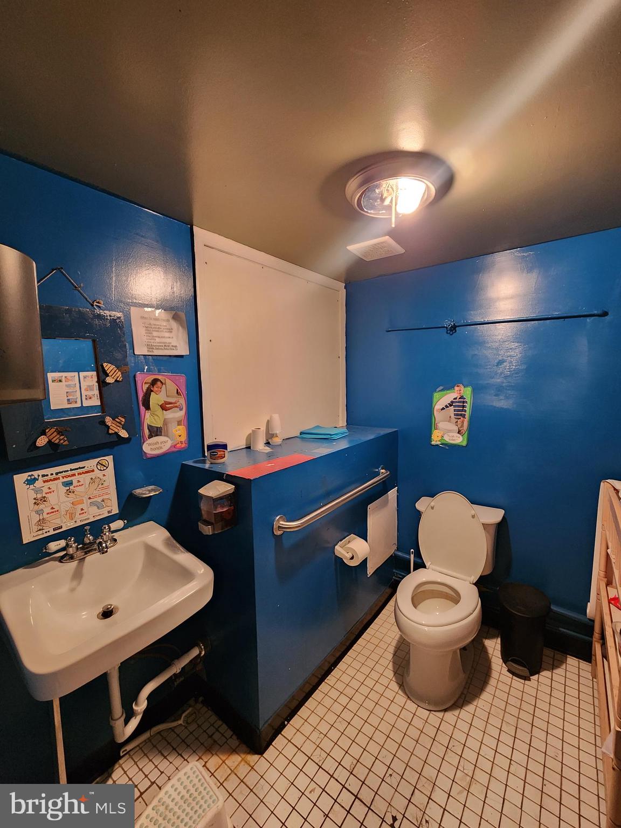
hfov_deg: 89.9
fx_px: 311
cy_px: 414
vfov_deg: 106.2
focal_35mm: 13
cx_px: 310
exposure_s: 1/40
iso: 320
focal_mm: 2.2
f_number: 2.2
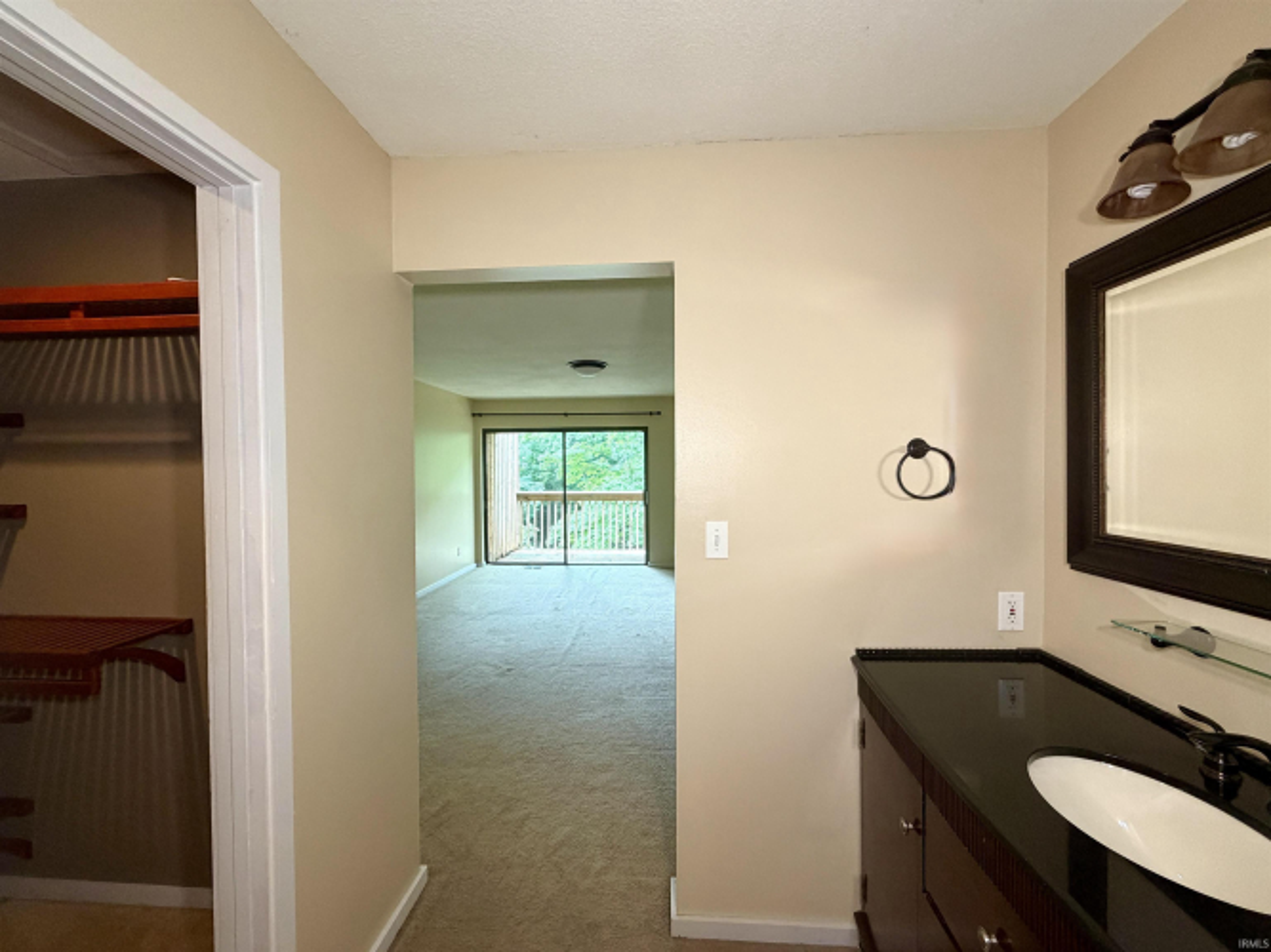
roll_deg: +0.3
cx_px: 636
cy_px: 476
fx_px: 514
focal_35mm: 14
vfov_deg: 85.7
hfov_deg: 102.1
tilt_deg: -1.5
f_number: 2.2
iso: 320
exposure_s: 1/60
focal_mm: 2.22
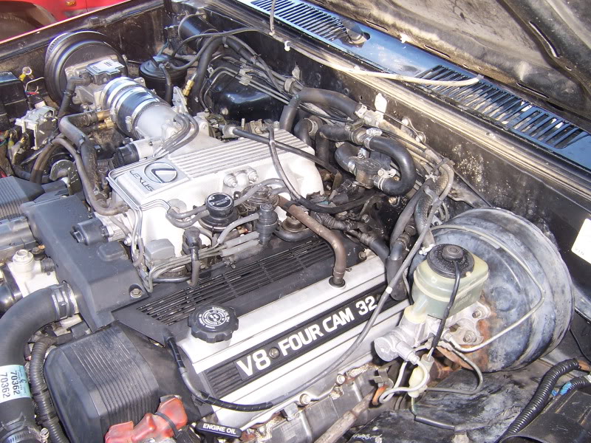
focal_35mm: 33
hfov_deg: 55.4
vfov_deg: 42.9
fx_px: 563
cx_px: 296
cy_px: 222
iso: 80
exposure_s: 1/60
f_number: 2.8
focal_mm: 5.5
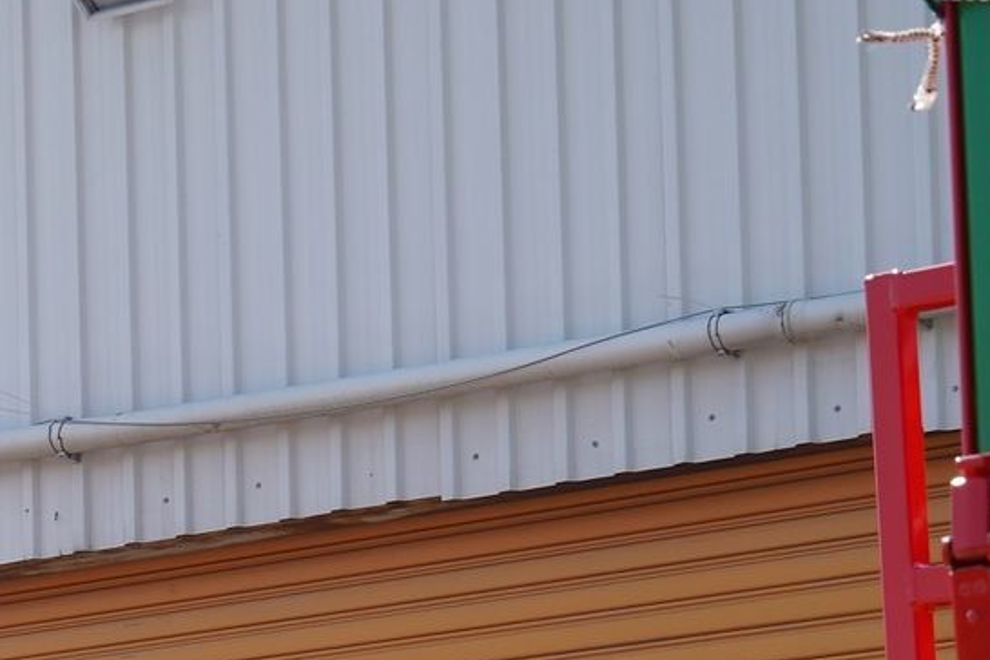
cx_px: -948
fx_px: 4757
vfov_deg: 7.8
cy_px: 995
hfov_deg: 10.9
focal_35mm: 173
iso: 200
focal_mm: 42
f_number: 7.1
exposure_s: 1/320
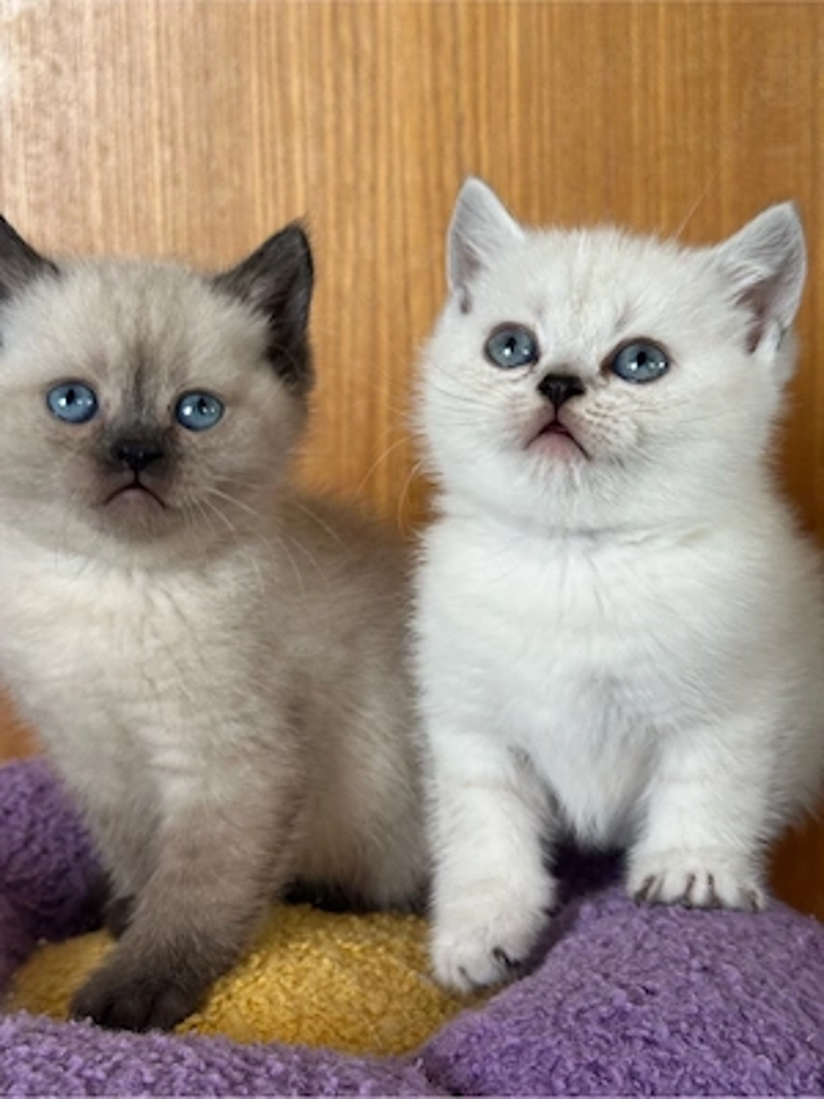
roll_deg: +0.5
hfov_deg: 30.3
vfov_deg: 39.7
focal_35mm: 48
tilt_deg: -5.6
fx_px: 1523
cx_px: 412
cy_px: 550
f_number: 1.78
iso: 80
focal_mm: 6.86
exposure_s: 1/121
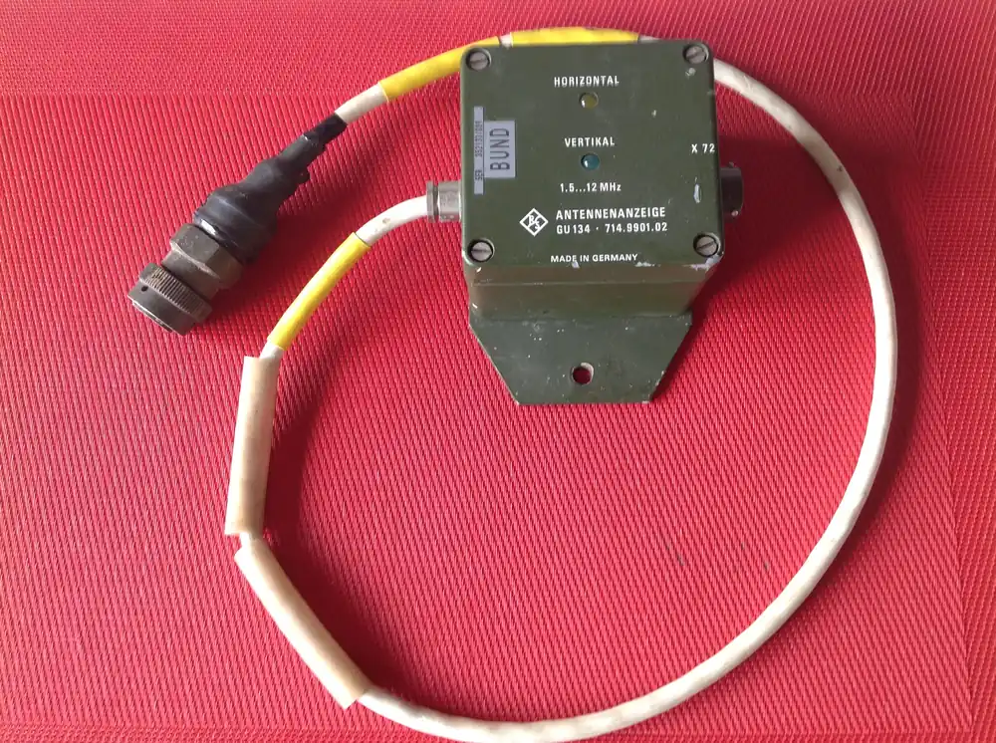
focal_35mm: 35
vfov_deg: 40.6
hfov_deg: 52.7
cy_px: 372
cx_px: 498
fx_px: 1005
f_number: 2.4
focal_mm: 4.28
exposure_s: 1/15
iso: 50
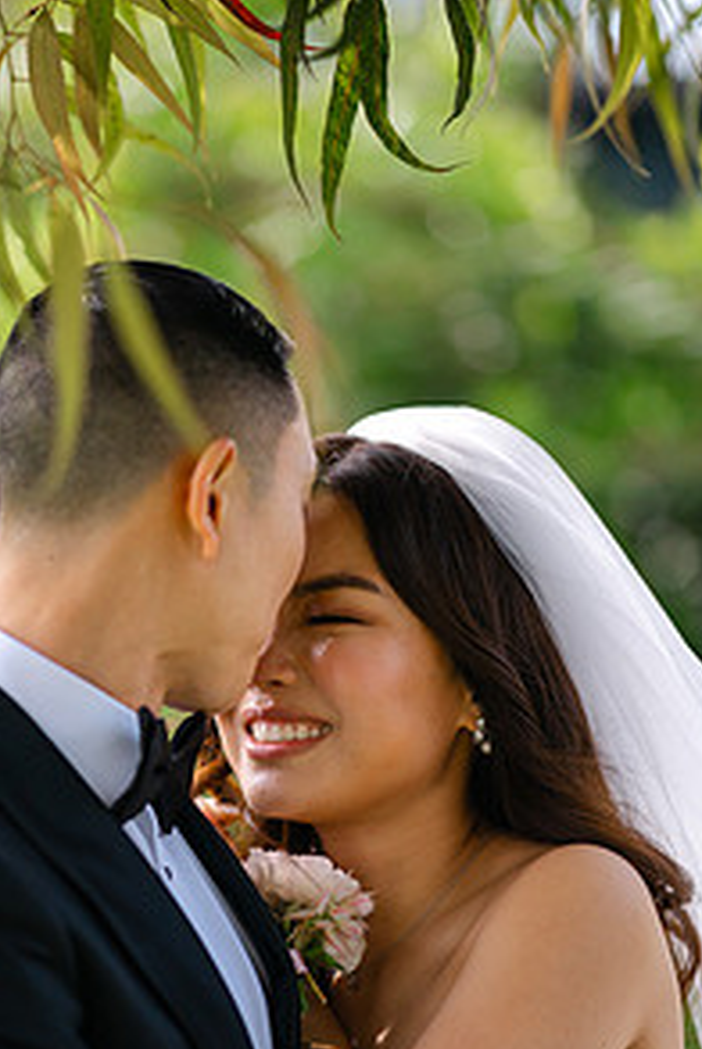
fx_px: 4698
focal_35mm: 161
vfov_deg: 12.7
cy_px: 687
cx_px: 276
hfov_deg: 8.5
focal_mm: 105
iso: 80
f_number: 1.4
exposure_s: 1/8000
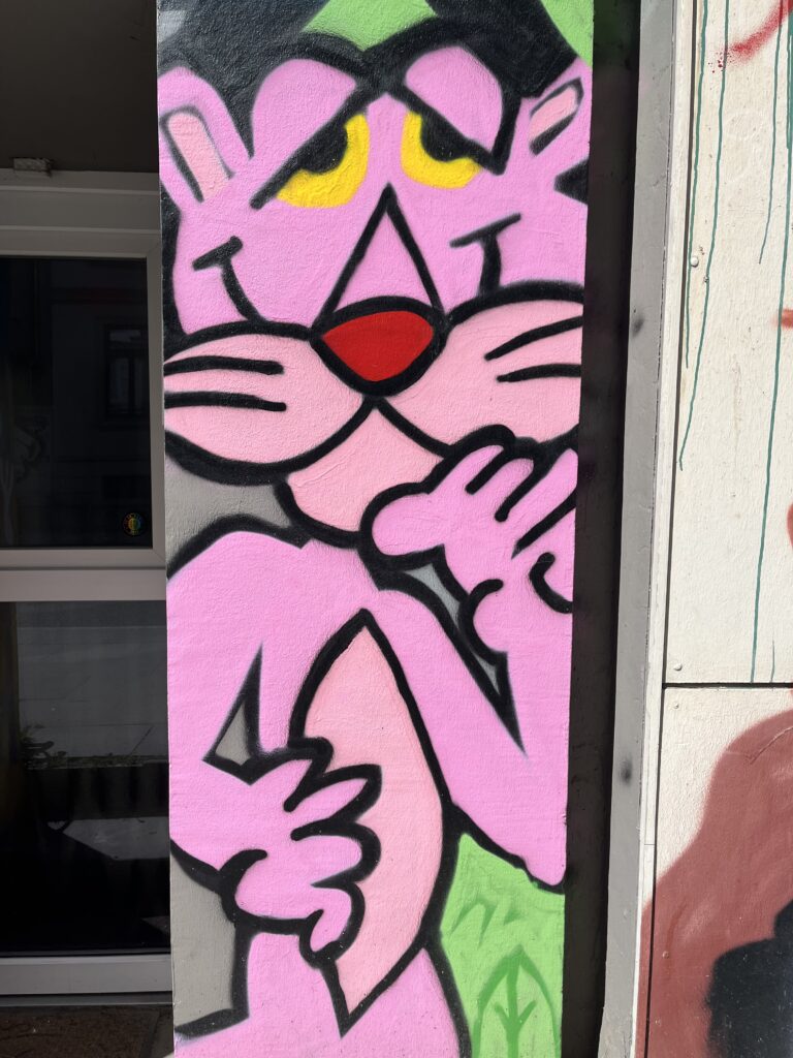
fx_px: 794
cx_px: 396
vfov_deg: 67.3
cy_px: 529
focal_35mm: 26
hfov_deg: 53.1
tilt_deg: -5.4
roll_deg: -0.1
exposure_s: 1/4484
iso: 50
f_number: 1.6
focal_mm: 5.1
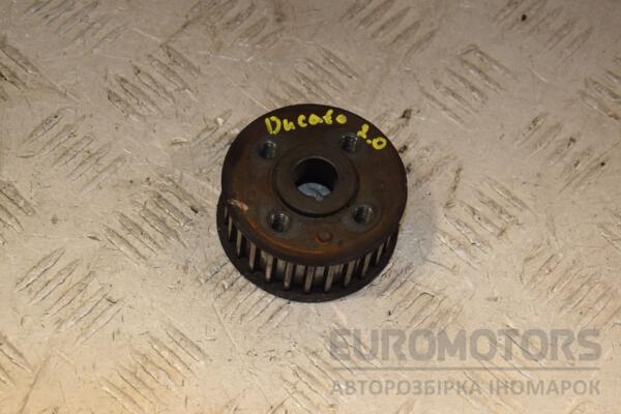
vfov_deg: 13.0
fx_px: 1811
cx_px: 310
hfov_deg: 19.5
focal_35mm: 105
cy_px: 207
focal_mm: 70
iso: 800
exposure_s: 1/200
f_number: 8
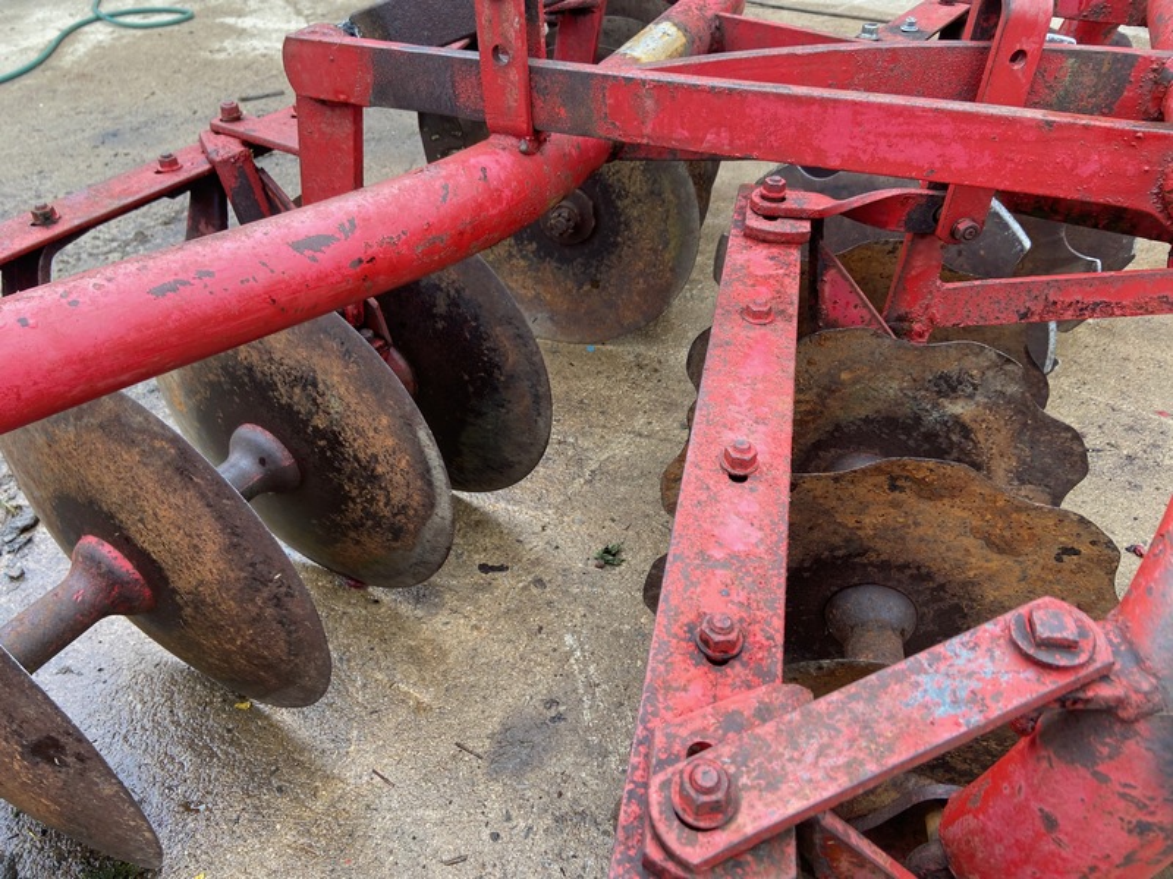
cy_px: 440
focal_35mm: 26
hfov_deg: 67.3
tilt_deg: -39.3
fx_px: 881
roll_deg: +4.8
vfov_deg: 53.1
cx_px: 586
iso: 32
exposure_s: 1/132
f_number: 1.8
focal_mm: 4.25
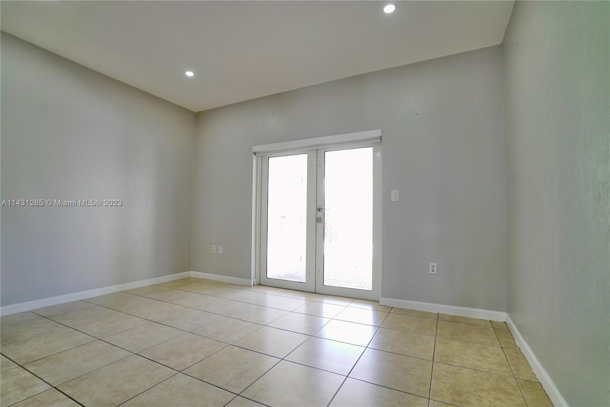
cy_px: 204
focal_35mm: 16
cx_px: 305
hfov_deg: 96.7
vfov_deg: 73.8
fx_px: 271
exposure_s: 1/125
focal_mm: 16
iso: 1600
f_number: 4
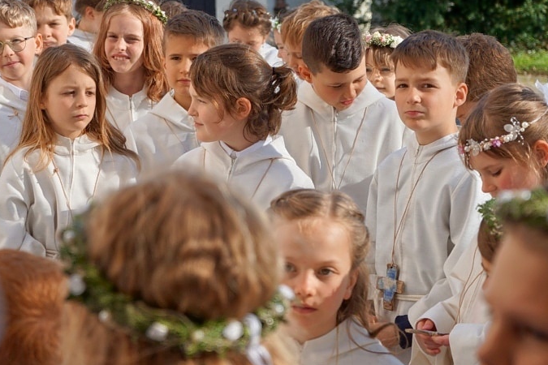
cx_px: 239
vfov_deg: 12.2
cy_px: 81
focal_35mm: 112
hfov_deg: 18.3
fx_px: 1705
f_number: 6.3
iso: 100
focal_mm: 70
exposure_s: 1/250
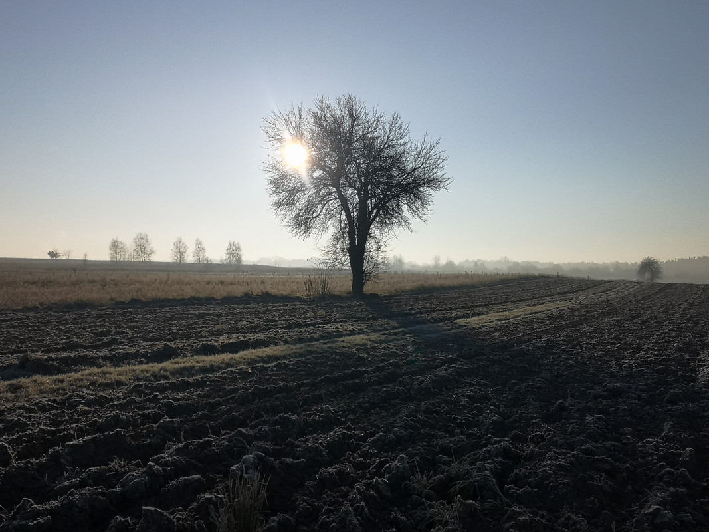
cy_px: 266
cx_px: 354
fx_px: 717
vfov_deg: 40.7
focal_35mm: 35
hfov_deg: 52.6
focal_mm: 3.95
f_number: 1.8
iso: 50
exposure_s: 1/5376
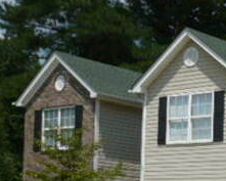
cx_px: 221
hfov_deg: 18.2
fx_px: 689
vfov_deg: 14.5
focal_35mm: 103
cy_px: 220
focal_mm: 5.8
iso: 100
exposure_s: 1/500
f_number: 8
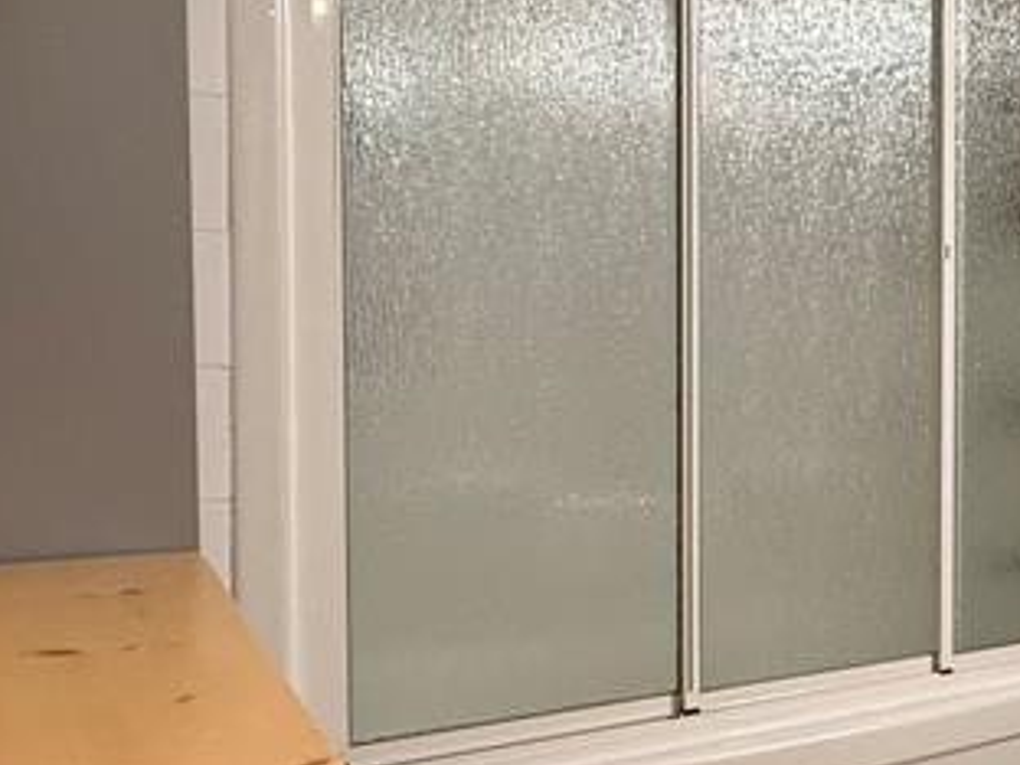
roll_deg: -0.3
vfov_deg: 31.5
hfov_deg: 32.7
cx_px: 1268
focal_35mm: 46
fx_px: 1355
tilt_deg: -1.4
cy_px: 389
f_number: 2.2
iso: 400
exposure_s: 1/60
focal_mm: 2.22
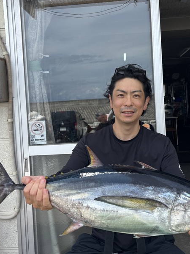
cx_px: 111
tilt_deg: -1.4
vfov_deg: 50.0
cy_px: 108
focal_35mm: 37
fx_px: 271
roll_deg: +3.1
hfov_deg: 38.5
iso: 50
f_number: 1.6
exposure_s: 1/1522
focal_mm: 5.96
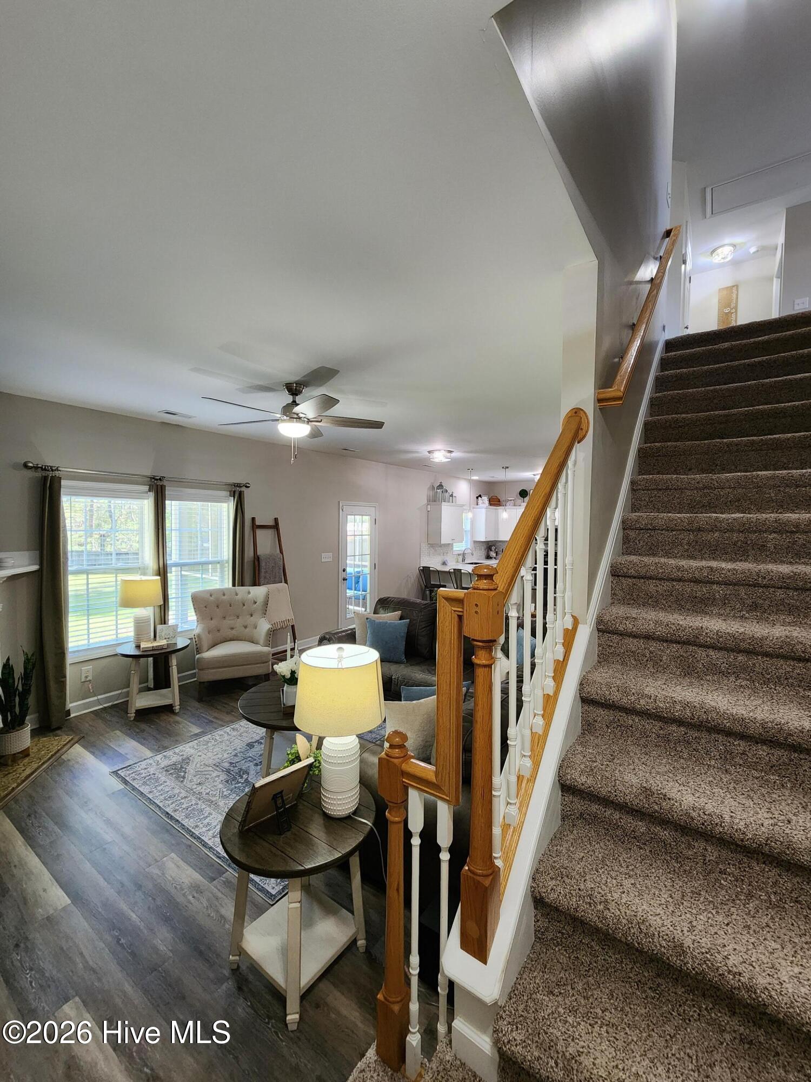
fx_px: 406
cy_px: 541
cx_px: 406
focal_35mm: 13
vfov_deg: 106.2
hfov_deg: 89.9
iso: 250
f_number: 2.2
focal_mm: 2.2
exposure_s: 1/60
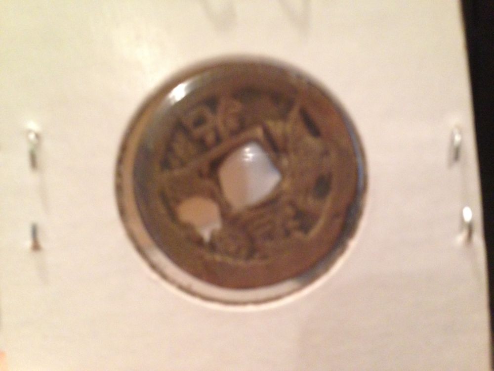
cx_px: 247
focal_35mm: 33
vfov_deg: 42.9
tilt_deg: -16.5
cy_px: 186
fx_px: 471
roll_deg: +5.6
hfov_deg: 55.4
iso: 500
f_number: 2.4
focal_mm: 4.12
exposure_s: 1/15
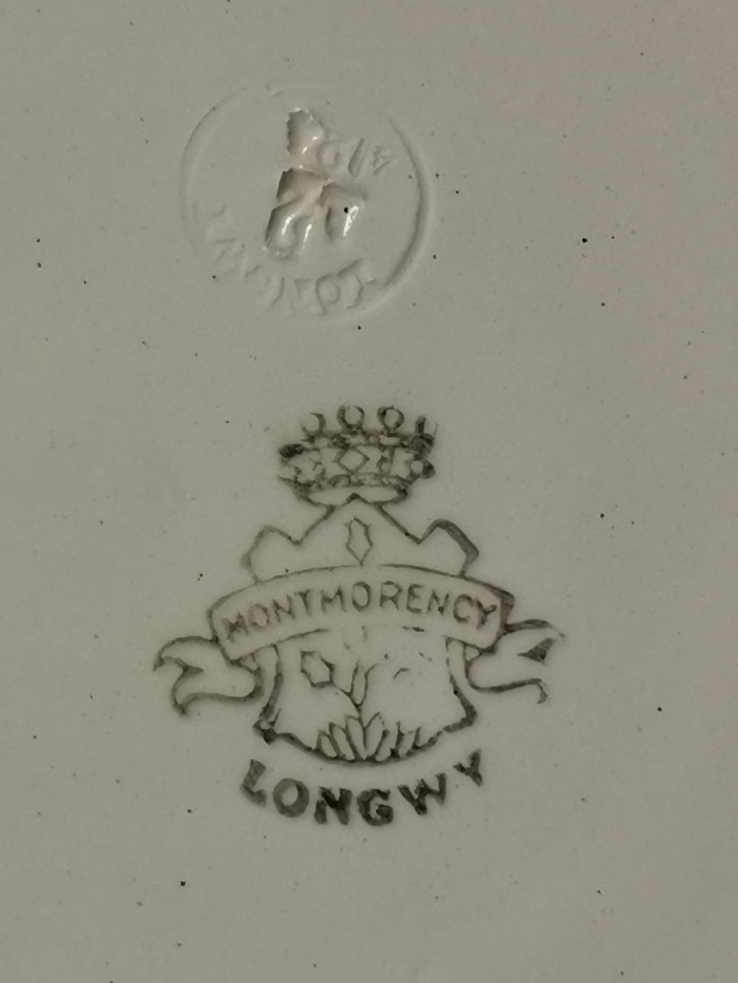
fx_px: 3582
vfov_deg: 15.6
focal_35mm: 126
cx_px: 369
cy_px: 492
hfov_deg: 11.8
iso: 80
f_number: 1.8
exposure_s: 1/90
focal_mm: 4.75
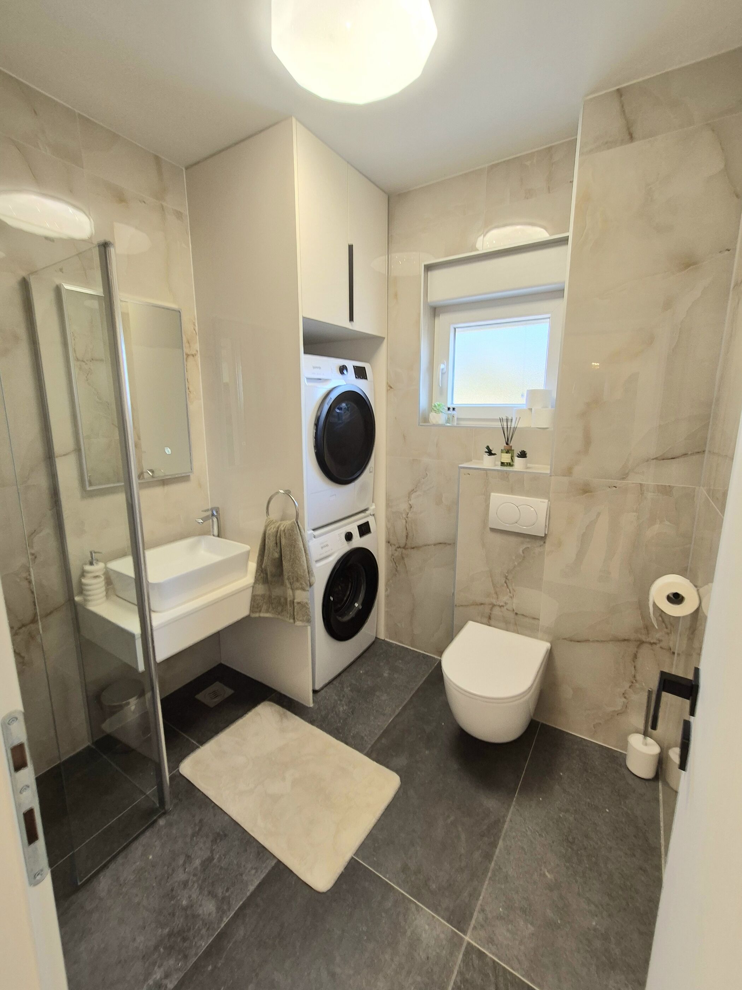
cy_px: 495
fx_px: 372
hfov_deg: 89.9
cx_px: 371
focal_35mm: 13
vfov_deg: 106.2
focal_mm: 2.2
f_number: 2.2
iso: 80
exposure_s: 1/50
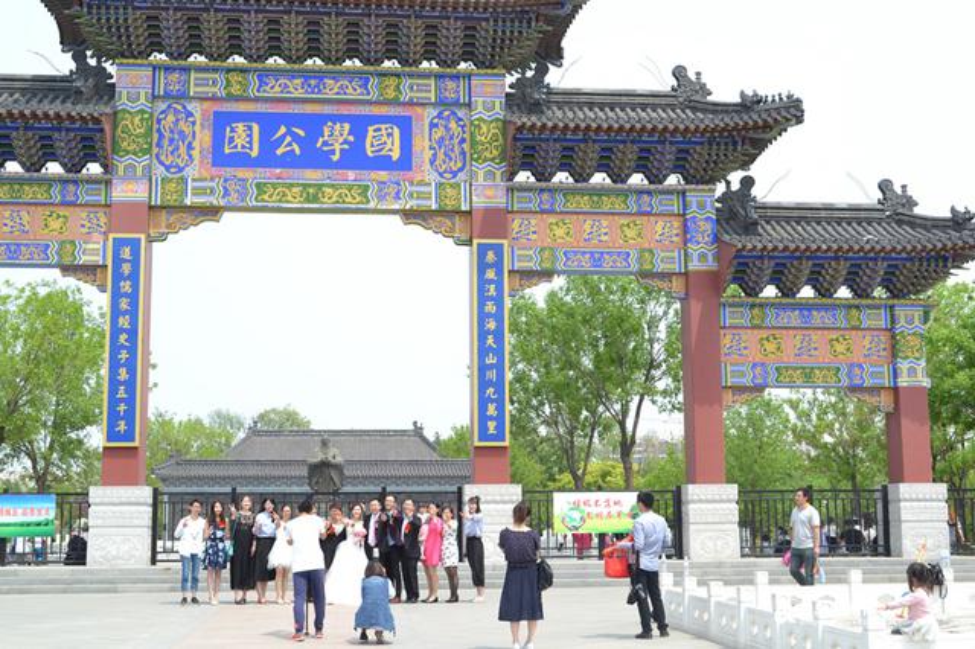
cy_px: 324
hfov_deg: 41.1
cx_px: 488
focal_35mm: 48
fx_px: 1299
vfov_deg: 28.0
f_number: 9
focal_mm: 32
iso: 400
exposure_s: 1/320
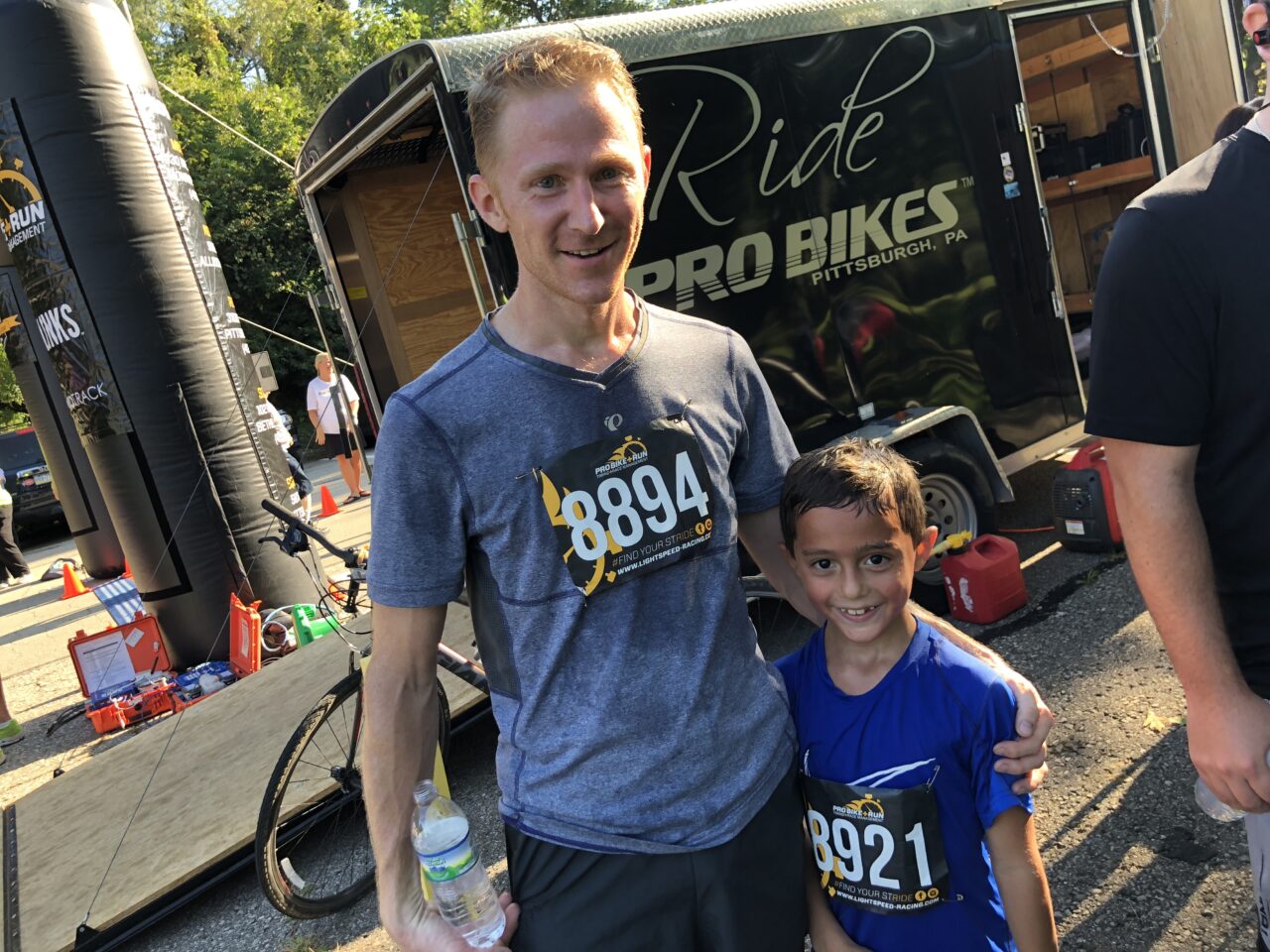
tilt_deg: -8.8
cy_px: 476
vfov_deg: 49.7
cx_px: 635
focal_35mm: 28
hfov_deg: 63.4
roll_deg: +10.5
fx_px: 1027
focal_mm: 4
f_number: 1.8
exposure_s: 1/120
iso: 25
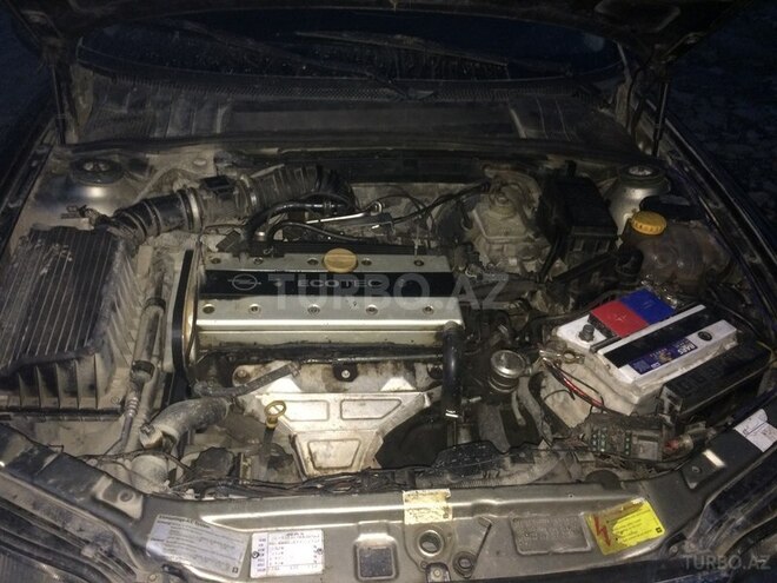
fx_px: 651
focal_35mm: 29
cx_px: 388
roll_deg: -6.2
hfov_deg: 61.7
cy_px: 292
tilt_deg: -31.1
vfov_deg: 48.2
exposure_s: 1/17
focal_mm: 4.15
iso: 250
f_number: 2.2
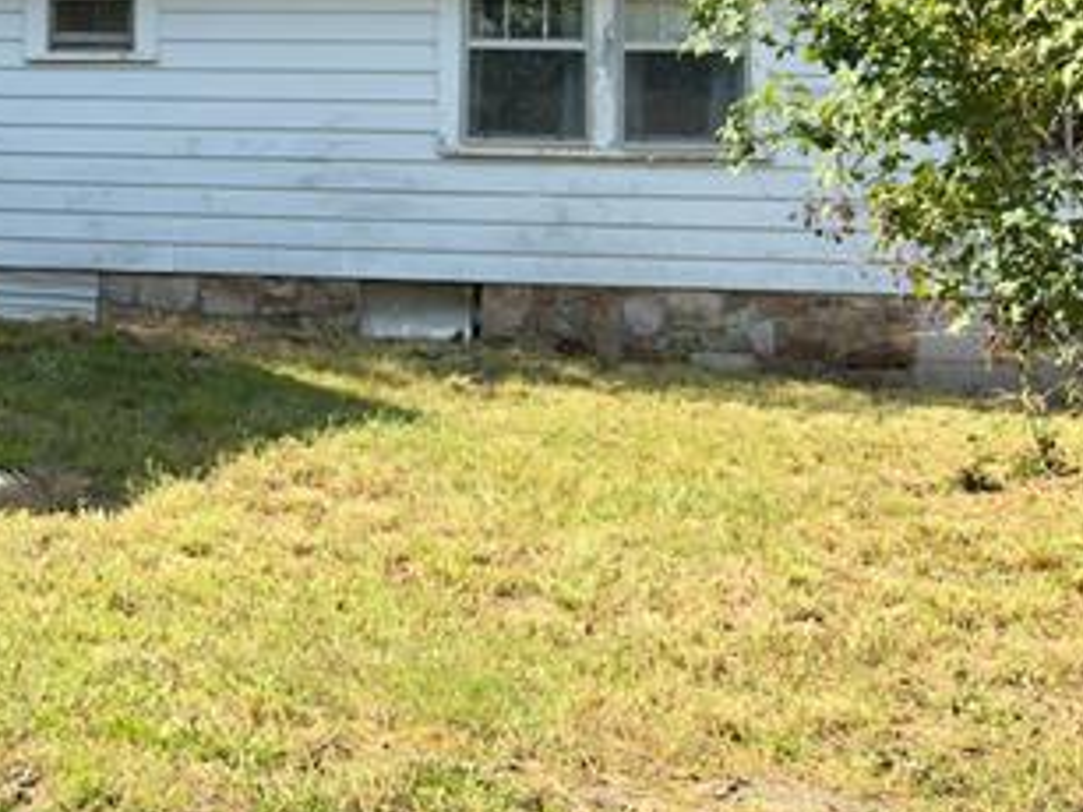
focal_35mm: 80
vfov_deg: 18.1
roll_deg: -2.2
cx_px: -476
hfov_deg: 21.2
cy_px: 71
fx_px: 2502
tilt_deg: +4.4
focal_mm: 6.76
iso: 80
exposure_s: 1/1309
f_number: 1.78
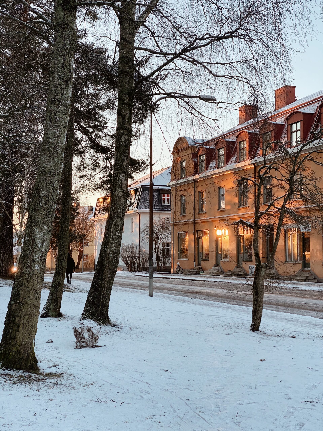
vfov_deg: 36.8
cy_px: 216
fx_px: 647
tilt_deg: +4.7
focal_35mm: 52
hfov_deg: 28.0
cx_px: 162
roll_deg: +0.6
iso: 40
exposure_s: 1/121
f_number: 2
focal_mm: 6
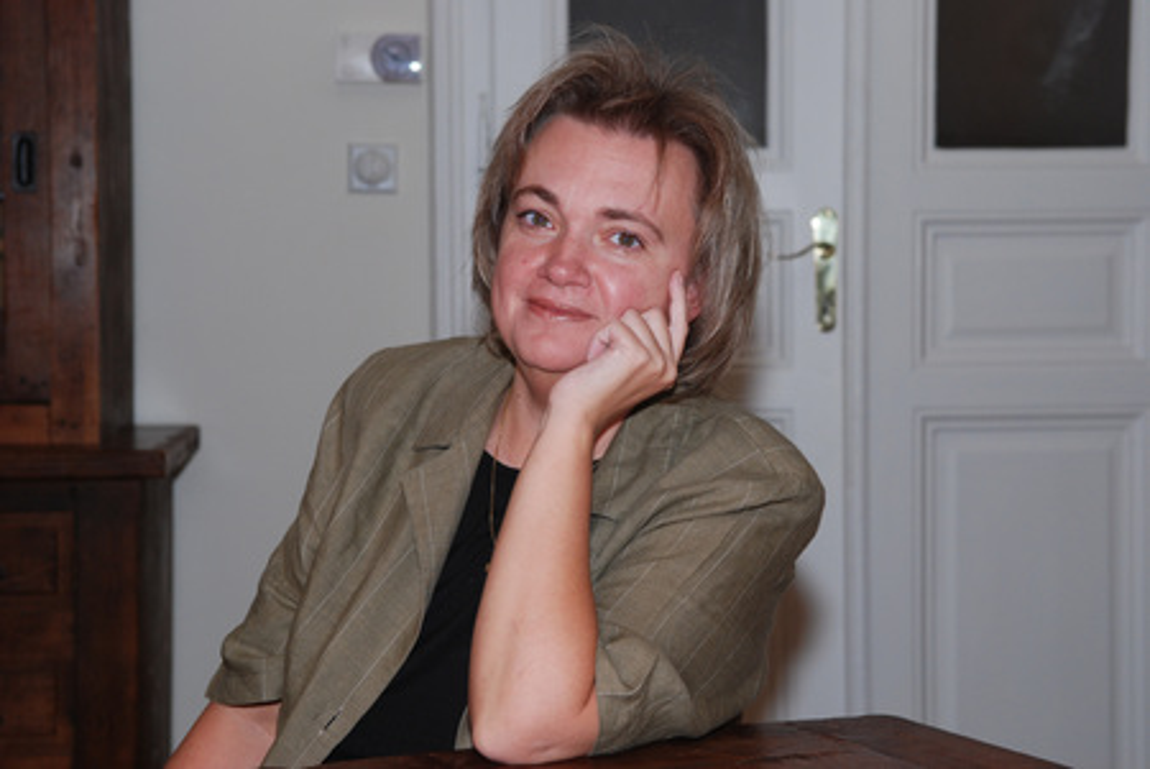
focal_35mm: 68
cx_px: 575
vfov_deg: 20.2
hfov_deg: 29.8
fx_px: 2158
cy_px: 384
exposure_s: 1/80
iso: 400
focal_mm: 45
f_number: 5.6
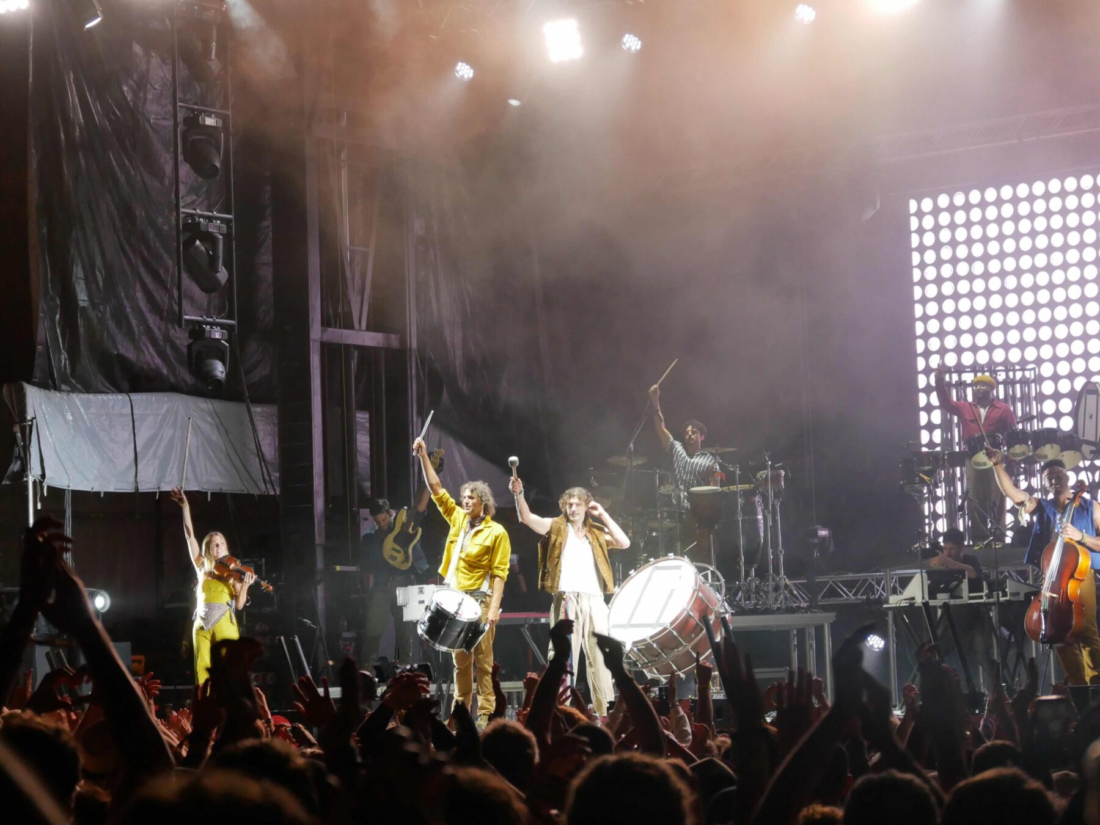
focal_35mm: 112
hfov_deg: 17.6
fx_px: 3560
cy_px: 412
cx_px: 550
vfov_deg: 13.2
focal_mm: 56
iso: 1000
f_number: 5.2
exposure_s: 1/125
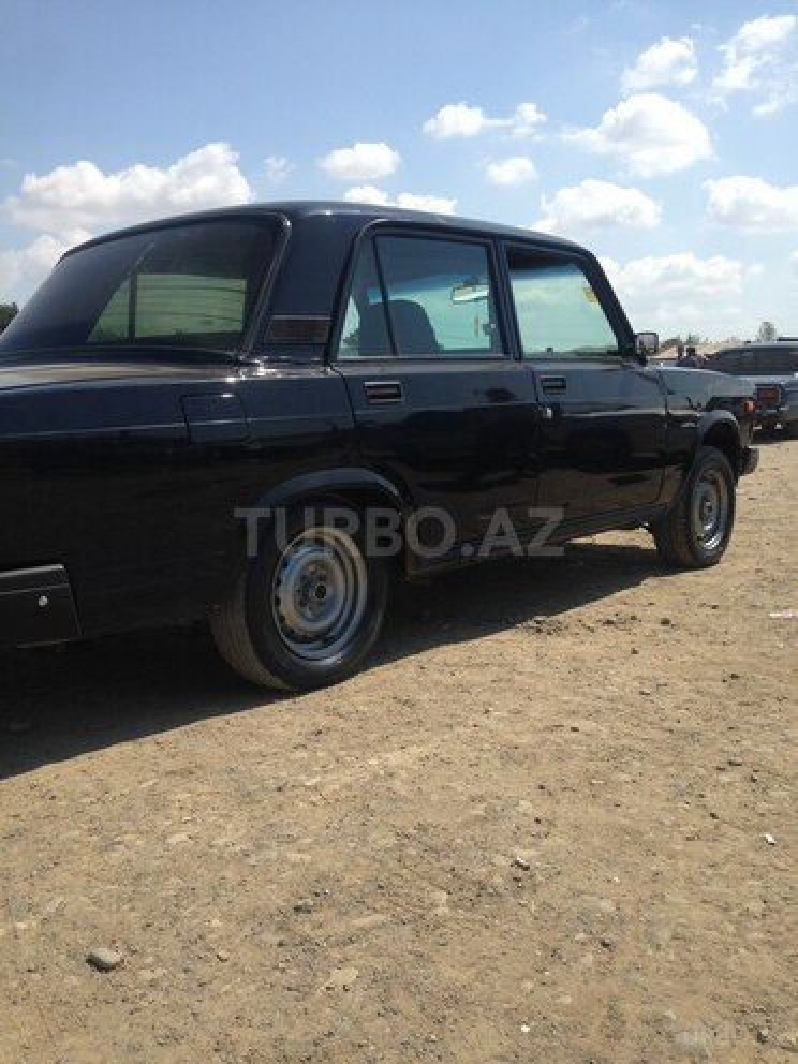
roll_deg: -1.5
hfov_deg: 42.9
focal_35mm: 33
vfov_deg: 55.4
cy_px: 532
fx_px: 1014
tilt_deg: -9.0
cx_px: 399
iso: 50
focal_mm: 4.12
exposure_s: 1/1869
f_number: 2.4
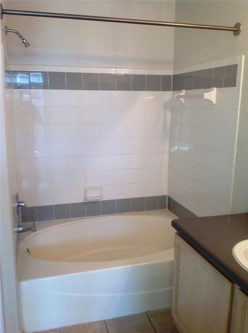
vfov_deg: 52.7
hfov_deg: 40.6
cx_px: 124
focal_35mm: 35
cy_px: 166
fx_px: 335
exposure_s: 1/24
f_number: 2.4
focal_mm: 4.28
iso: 50
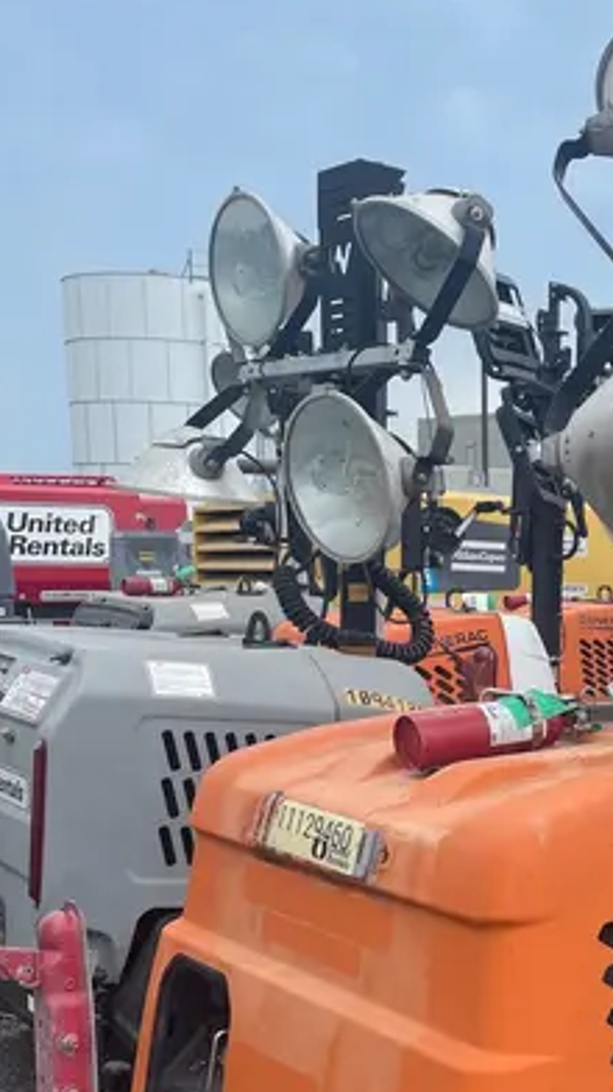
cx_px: 708
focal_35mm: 53
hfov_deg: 21.2
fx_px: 1534
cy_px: 848
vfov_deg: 38.0
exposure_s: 1/1350
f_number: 1.6
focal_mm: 4.2
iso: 32
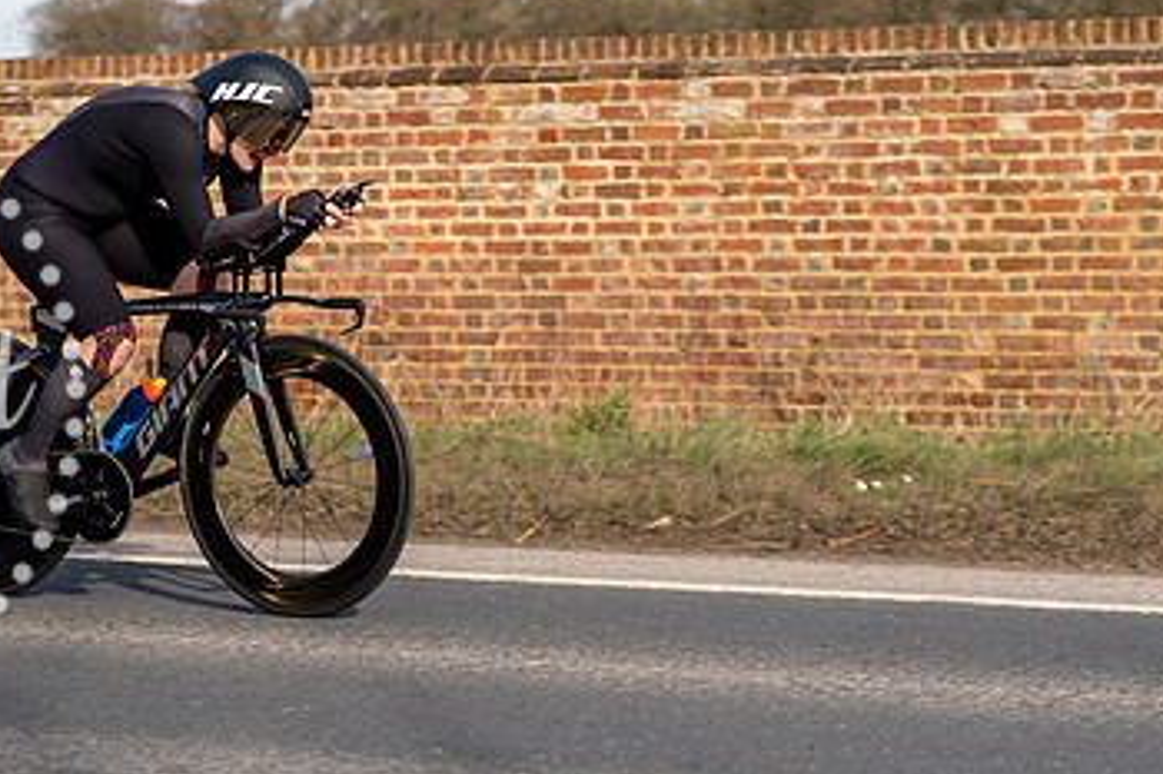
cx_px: 289
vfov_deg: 11.8
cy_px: 224
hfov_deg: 17.5
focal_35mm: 116
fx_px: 3746
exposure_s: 1/800
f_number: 4
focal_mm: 70
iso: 100
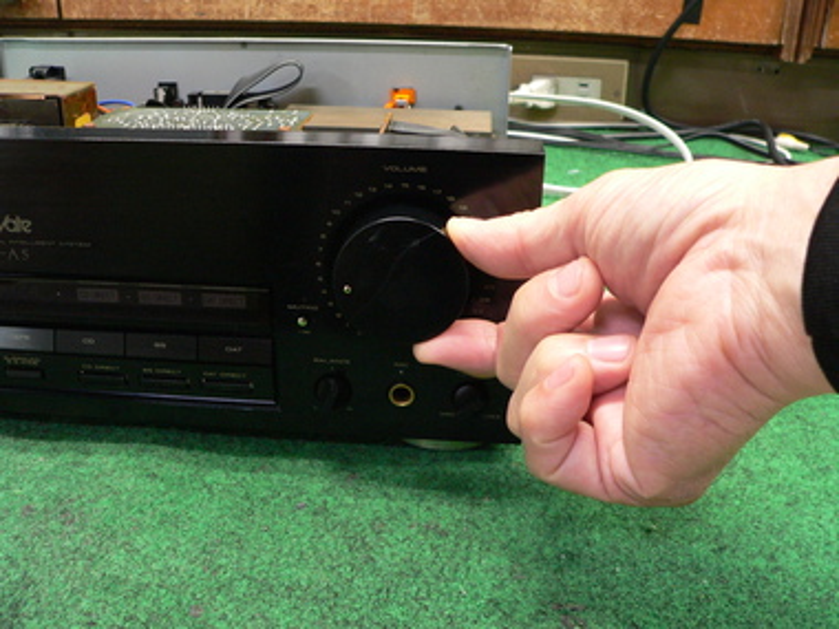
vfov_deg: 39.7
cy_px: 314
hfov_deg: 51.4
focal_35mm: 36
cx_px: 420
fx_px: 873
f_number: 2.8
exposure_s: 1/10
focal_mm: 6
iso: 200
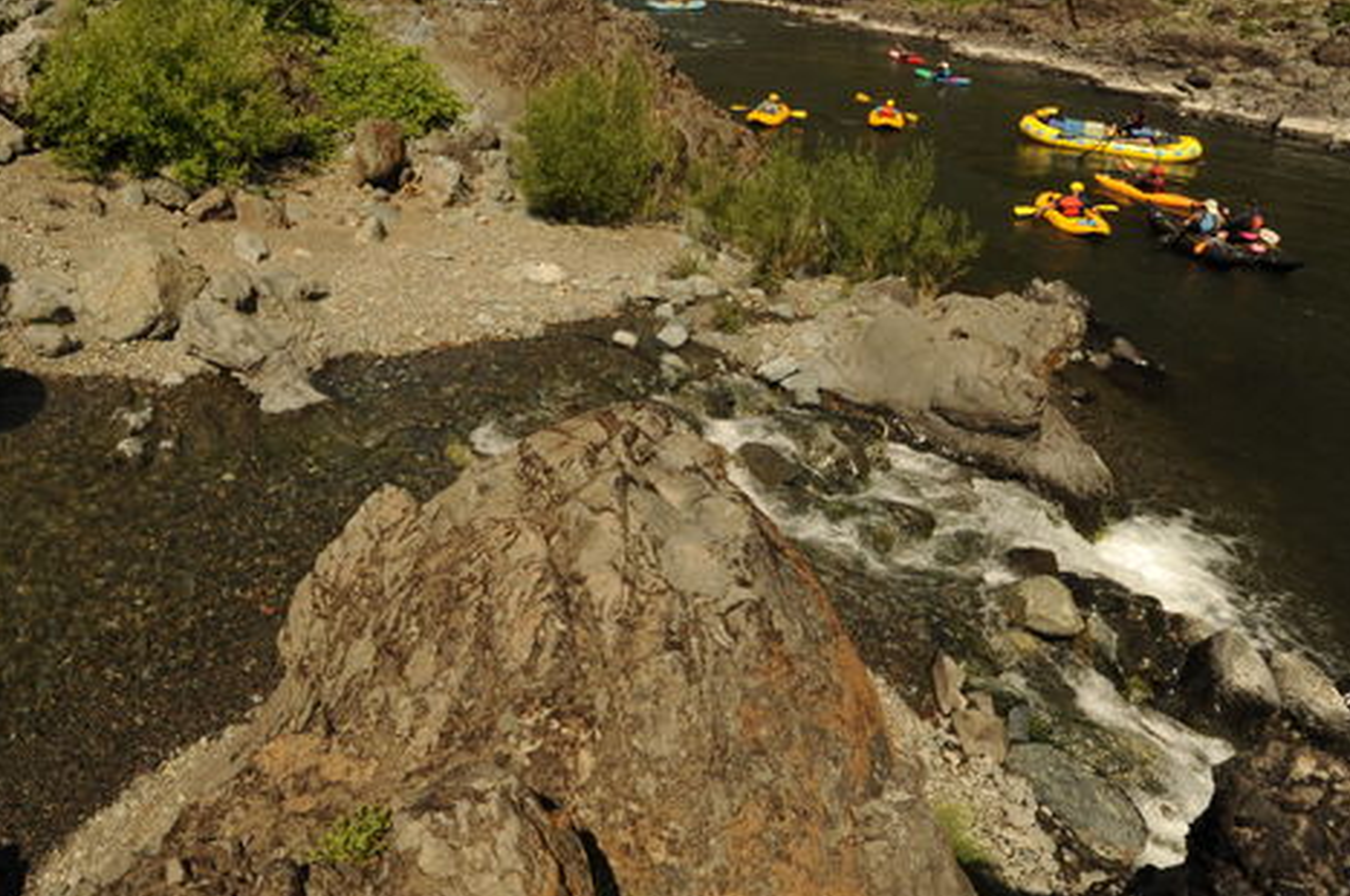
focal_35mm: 24
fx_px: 899
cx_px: 402
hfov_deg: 70.6
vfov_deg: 49.5
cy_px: 162
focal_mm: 14
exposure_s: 1/400
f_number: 13
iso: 200
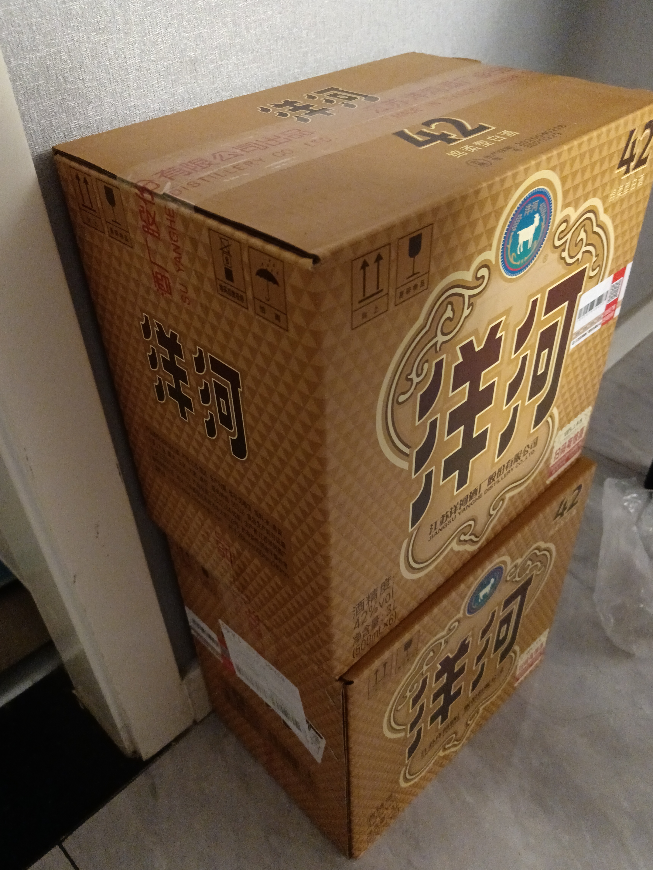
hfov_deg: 51.4
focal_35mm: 27
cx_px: 326
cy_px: 435
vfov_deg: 65.3
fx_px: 679
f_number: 1.9
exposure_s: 1/20
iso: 2935
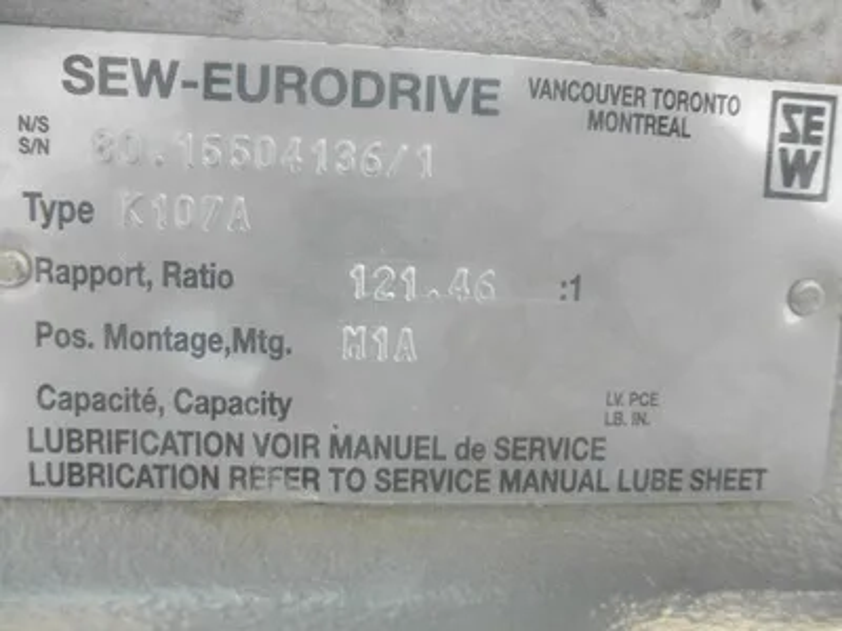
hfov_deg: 63.4
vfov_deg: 49.7
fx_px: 681
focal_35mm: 28
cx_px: 421
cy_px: 316
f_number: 3
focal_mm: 5
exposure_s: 1/160
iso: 64
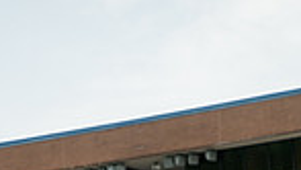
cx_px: 186
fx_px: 1534
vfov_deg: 6.0
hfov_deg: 11.2
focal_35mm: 192
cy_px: 459
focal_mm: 60
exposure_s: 1/320
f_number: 7.1
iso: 200
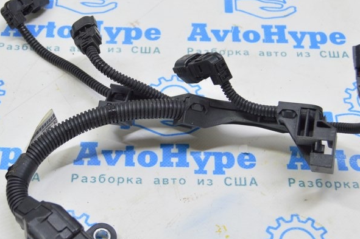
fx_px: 779
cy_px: 109
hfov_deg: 26.0
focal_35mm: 78
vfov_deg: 17.5
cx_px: 164
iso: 400
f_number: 5.6
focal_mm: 30
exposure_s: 1/20
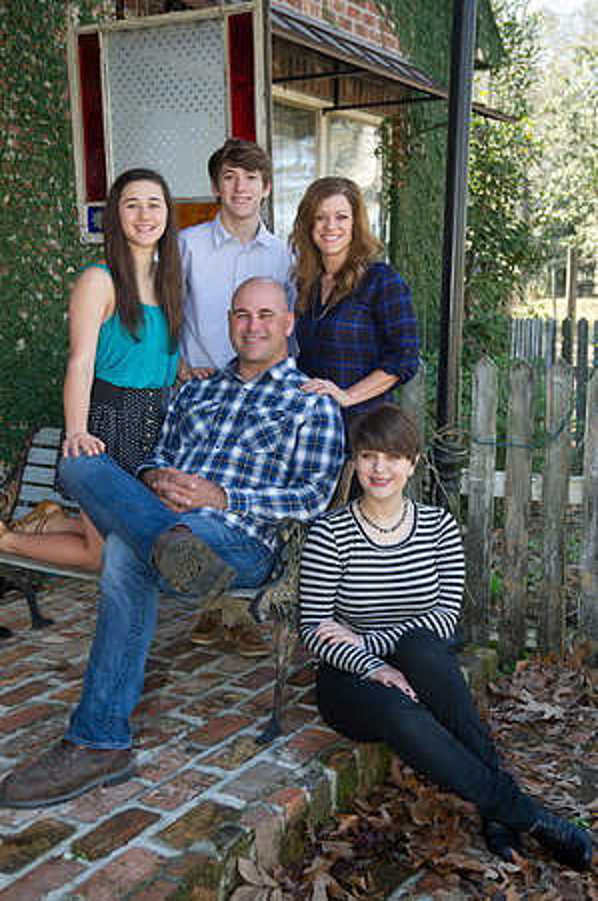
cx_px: 299
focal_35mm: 48
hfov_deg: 28.0
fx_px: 1199
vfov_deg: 41.2
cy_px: 450
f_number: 6.3
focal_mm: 48
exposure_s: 1/125
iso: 400
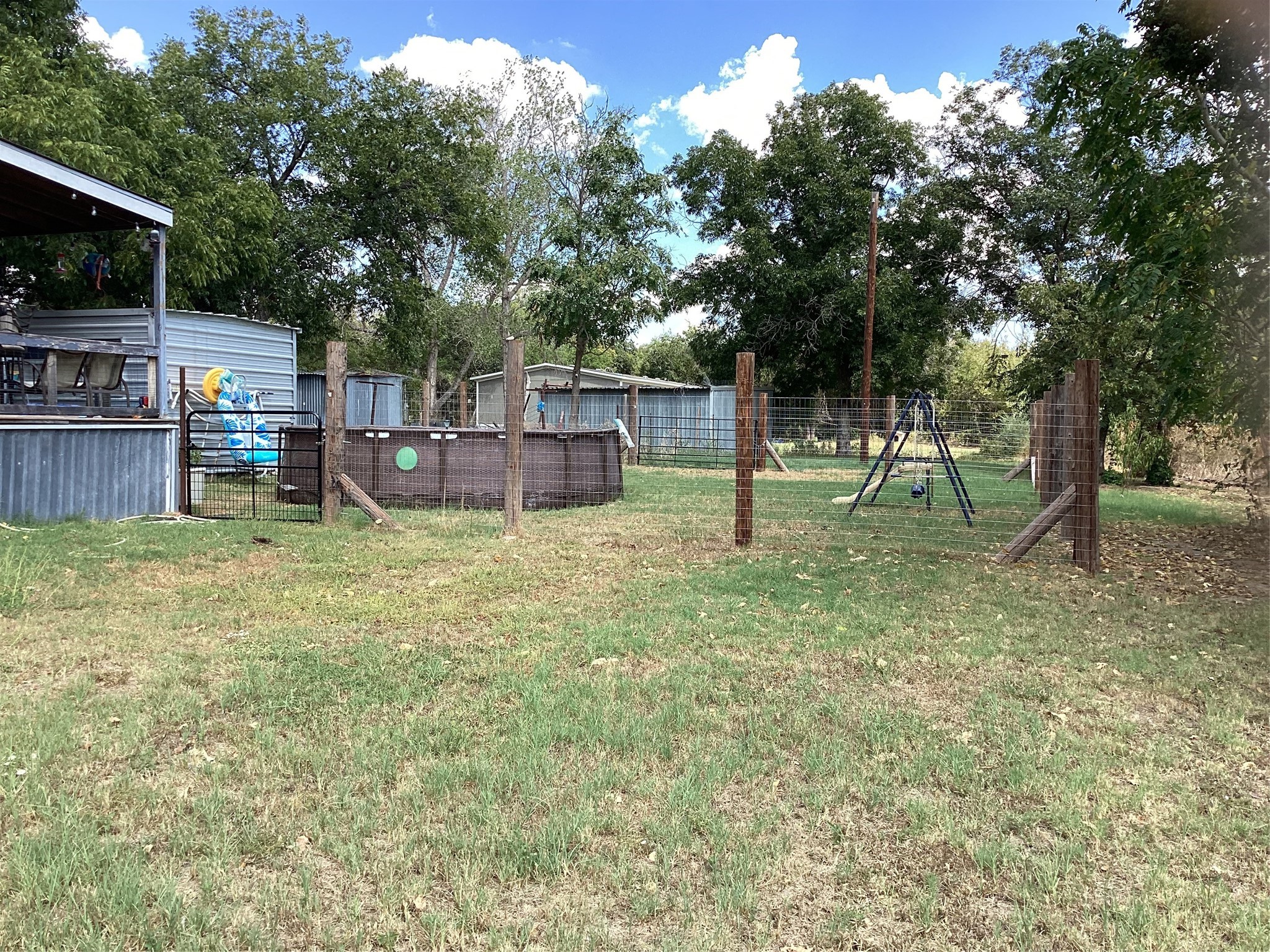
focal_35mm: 31
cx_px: 635
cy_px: 476
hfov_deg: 58.4
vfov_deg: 45.4
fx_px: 1137
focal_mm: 3.3
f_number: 2.4
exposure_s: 1/433
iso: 25
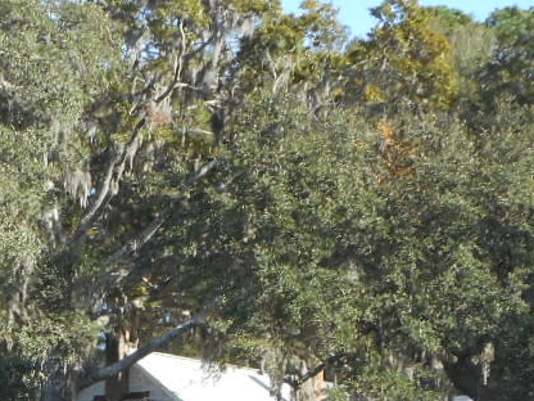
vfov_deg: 9.6
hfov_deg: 12.6
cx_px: -218
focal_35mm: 150
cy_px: 614
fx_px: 2314
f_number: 4.5
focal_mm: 6.9
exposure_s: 1/160
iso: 80
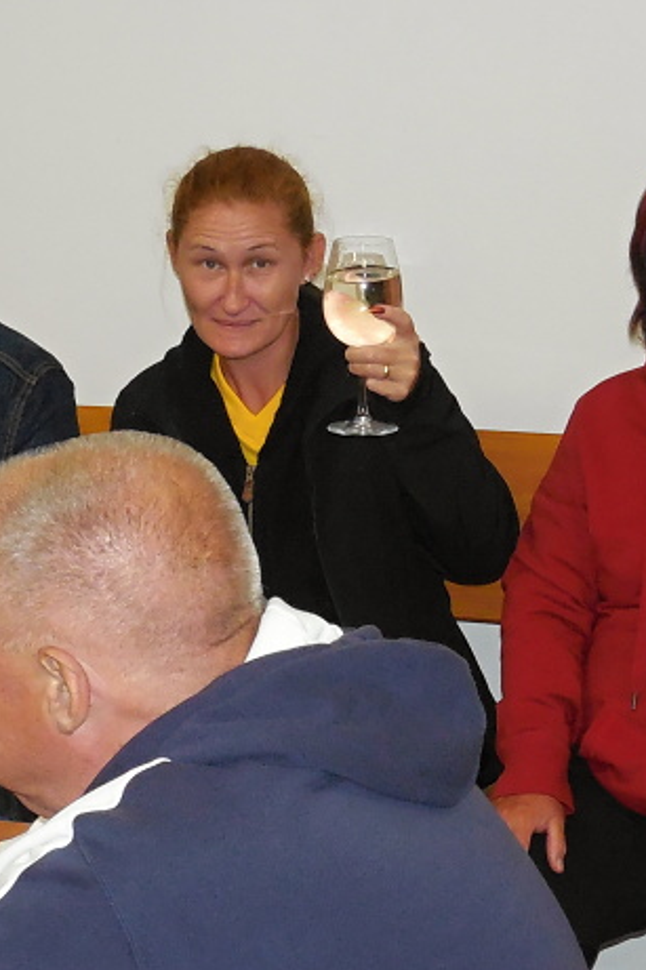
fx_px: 2990
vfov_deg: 18.4
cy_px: 553
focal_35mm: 111
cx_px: 366
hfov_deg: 12.3
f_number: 4
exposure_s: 1/60
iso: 640
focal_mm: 8.7
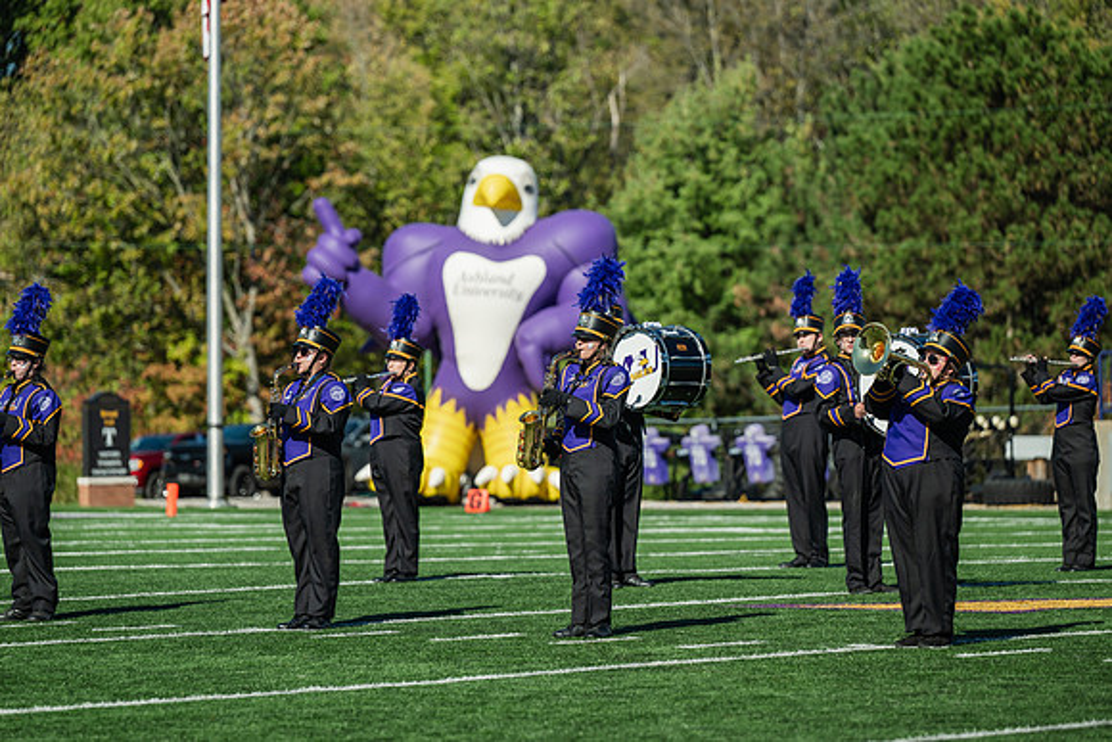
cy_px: 371
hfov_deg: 12.1
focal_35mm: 170
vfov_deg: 8.1
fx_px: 5252
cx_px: 556
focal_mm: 170
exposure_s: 1/1600
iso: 100
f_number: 3.5
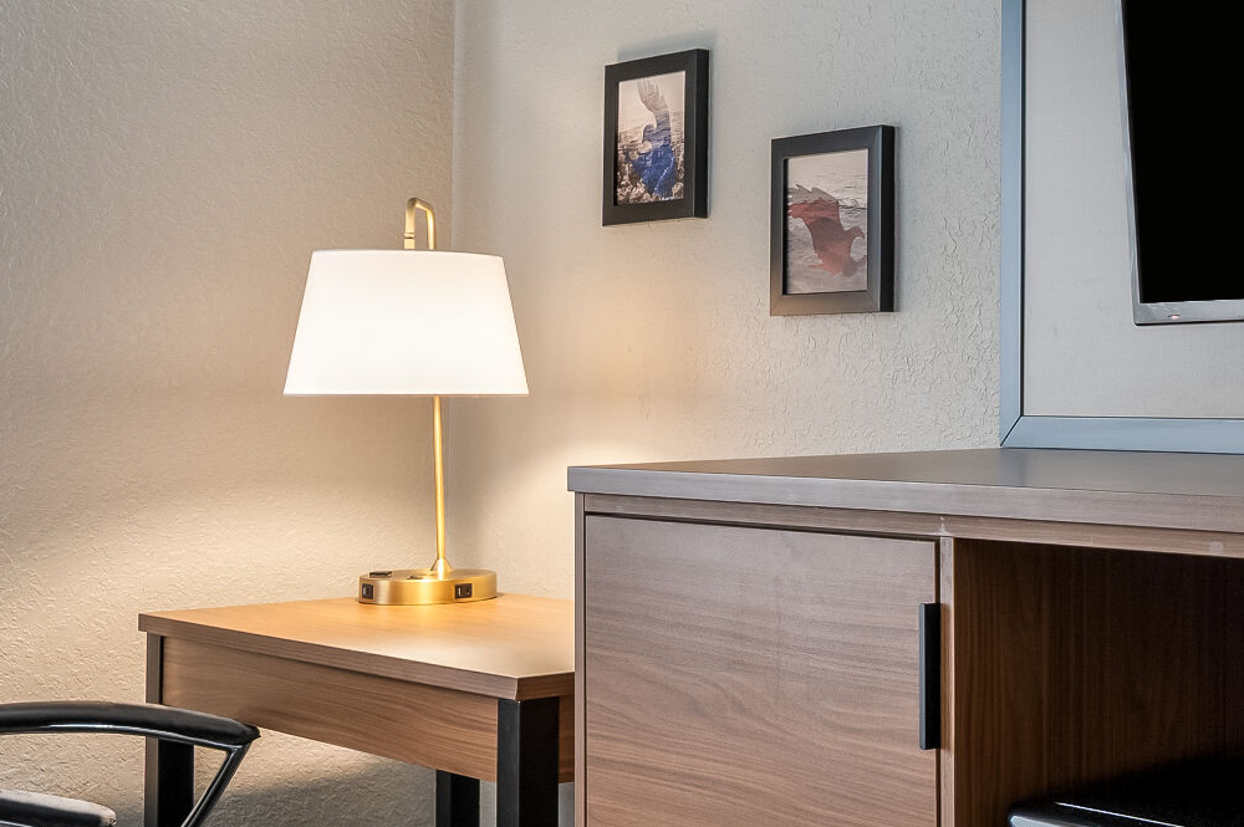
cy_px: 325
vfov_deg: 23.1
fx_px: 2020
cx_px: 1266
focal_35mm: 58
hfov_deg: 31.5
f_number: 8
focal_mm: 19.5
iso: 400
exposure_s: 1/2
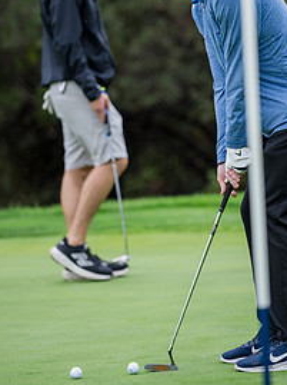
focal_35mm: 270
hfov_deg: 5.5
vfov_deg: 7.3
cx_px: 187
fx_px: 2992
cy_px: 113
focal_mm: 167.6
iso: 500
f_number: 2.8
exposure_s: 1/800
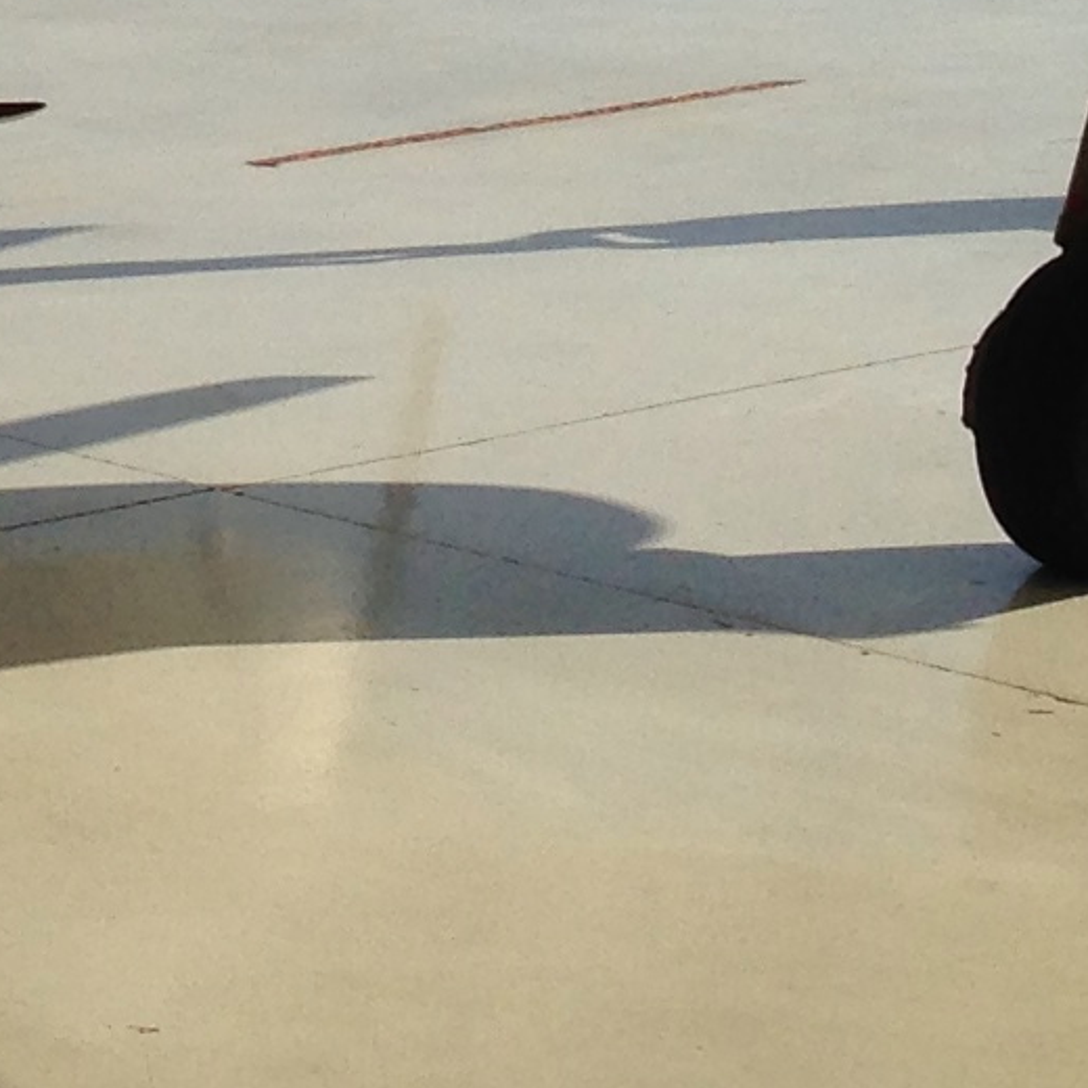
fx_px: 6507
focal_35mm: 183
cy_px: -919
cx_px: 105
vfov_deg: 9.1
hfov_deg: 9.5
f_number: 2.4
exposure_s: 1/1748
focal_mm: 4.12
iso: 50
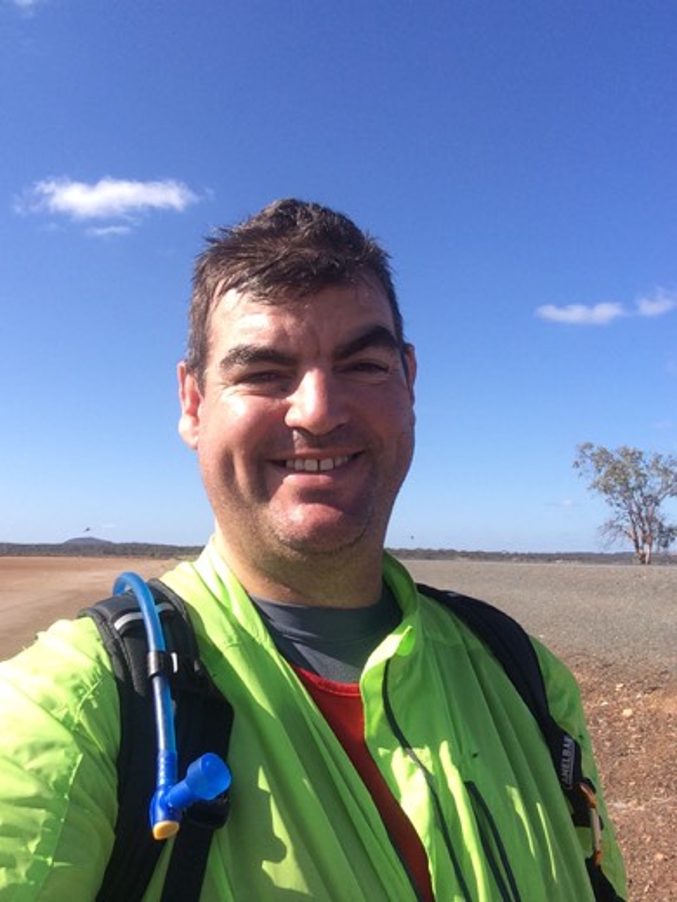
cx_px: 338
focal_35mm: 31
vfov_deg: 58.4
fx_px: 808
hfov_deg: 45.4
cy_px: 451
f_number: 2.4
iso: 50
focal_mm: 2.15
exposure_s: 1/1186
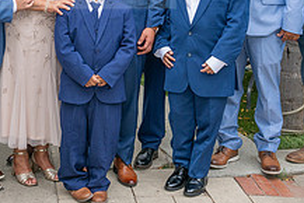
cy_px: -24
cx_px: 57
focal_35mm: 91
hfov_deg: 22.1
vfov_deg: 14.7
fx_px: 769
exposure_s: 1/160
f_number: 7.1
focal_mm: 34
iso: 400
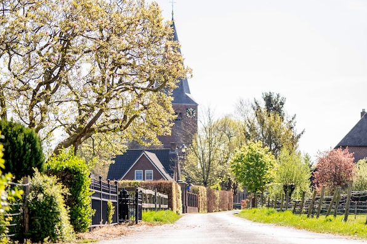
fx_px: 958
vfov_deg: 14.5
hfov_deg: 21.6
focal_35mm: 94
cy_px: 91
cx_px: 232
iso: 200
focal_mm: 70
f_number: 2.8
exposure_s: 1/1250
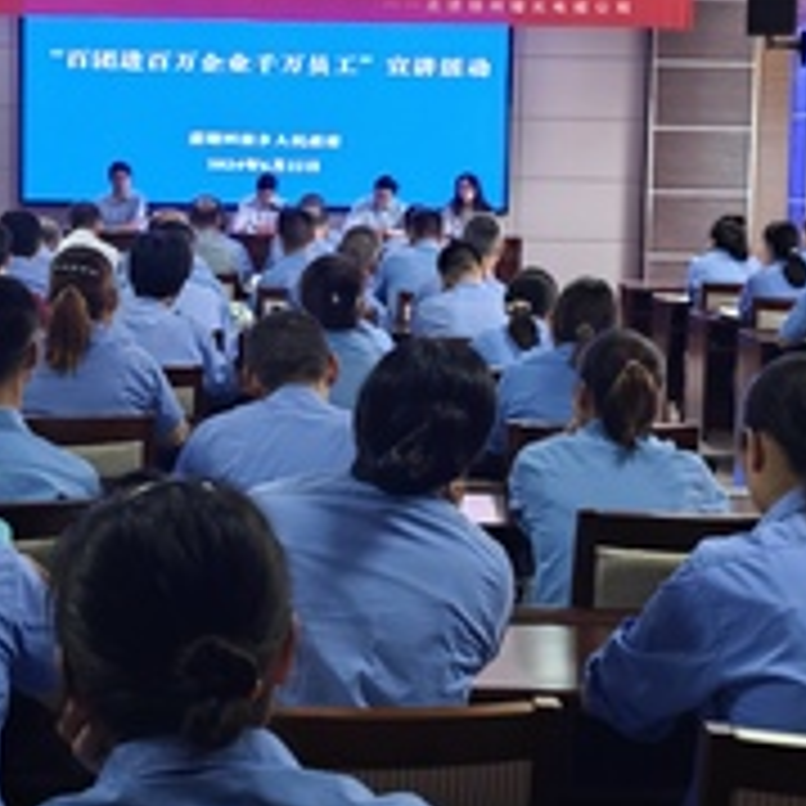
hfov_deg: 23.3
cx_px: 306
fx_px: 1949
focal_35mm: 74
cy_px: 329
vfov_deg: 23.3
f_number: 1.9
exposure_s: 1/33.3
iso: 640
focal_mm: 8.7
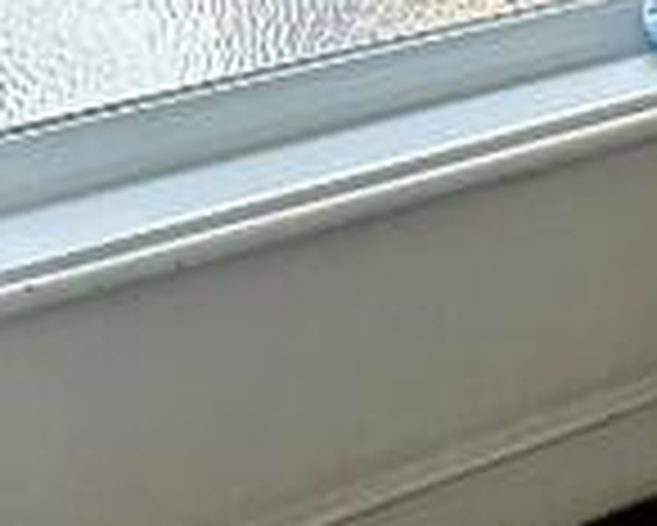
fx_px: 1868
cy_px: -486
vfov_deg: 13.9
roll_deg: +0.1
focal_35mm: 96
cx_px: 860
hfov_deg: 18.5
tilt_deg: -3.6
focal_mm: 2.22
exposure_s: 1/348
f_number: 2.2
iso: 40
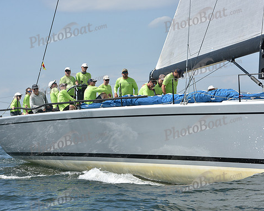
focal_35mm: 132
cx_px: 136
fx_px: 1032
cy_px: 106
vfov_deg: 11.7
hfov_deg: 14.6
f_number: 8
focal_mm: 116
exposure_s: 1/1250
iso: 250
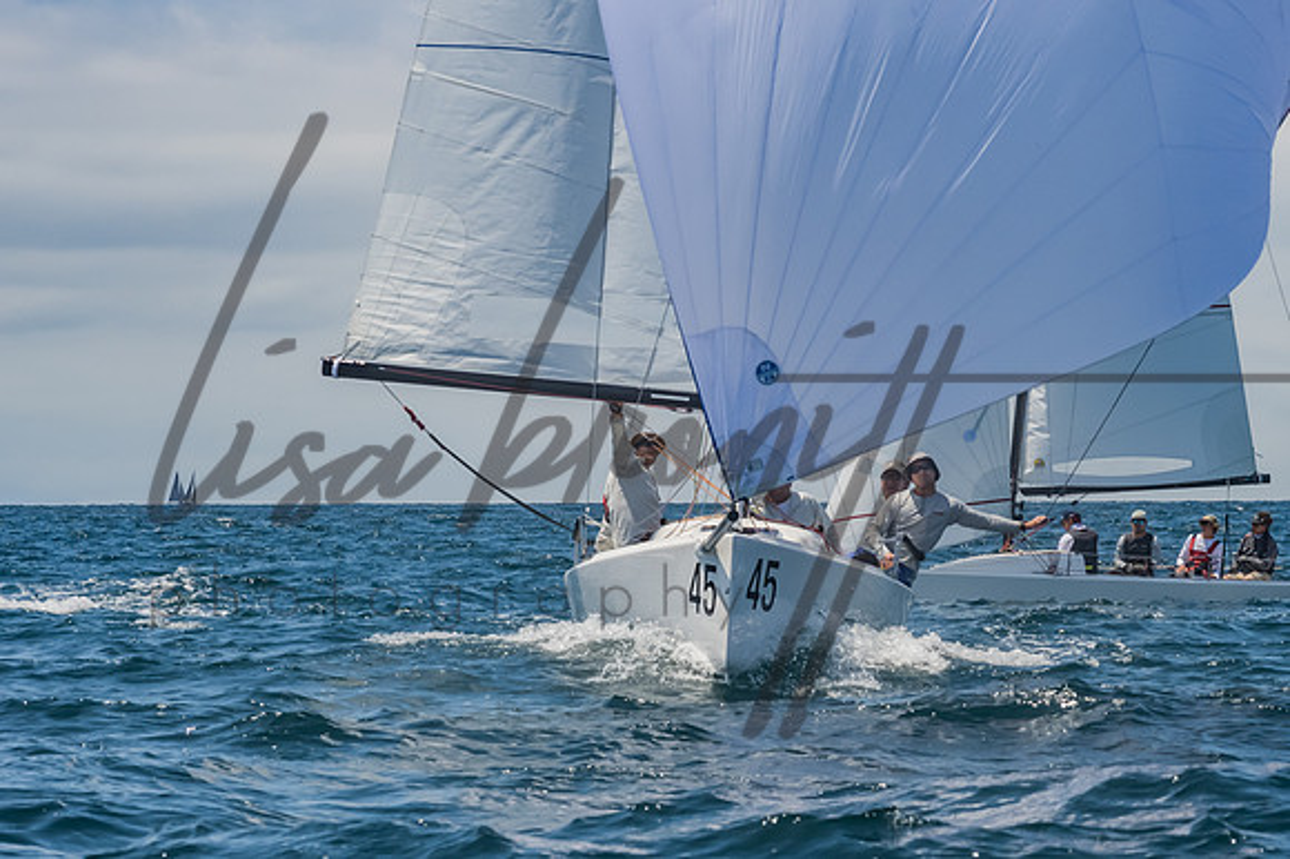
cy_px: 430
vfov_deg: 7.1
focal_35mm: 194
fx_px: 6945
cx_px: 623
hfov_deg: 10.6
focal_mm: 122
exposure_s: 1/1000
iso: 640
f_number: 14
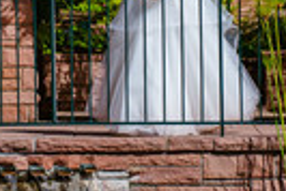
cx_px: 67
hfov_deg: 4.6
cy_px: -17
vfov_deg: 3.0
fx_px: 3595
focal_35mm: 452
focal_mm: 125
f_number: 6.3
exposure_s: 1/800
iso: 200
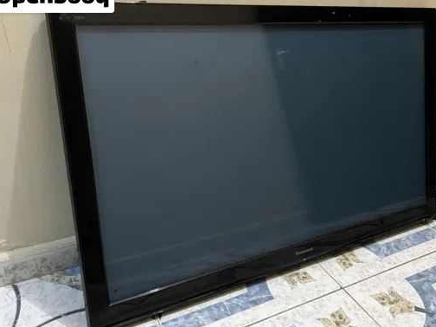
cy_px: 138
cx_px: 245
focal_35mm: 33
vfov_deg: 42.8
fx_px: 416
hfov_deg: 55.2
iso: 640
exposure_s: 1/33
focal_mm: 5.7
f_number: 1.5
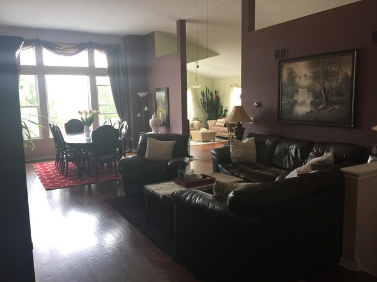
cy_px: 141
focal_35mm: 29
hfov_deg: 61.7
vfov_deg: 48.2
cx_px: 188
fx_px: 316
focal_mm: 4.15
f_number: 2.2
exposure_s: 1/30
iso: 32
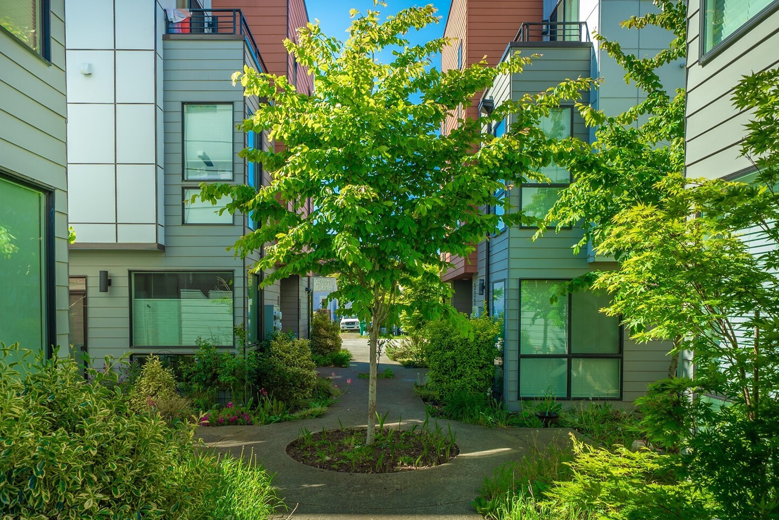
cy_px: 249
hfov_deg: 81.2
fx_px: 455
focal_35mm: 21
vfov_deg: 59.5
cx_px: 379
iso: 80
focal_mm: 18
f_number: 7.1
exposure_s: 1/60
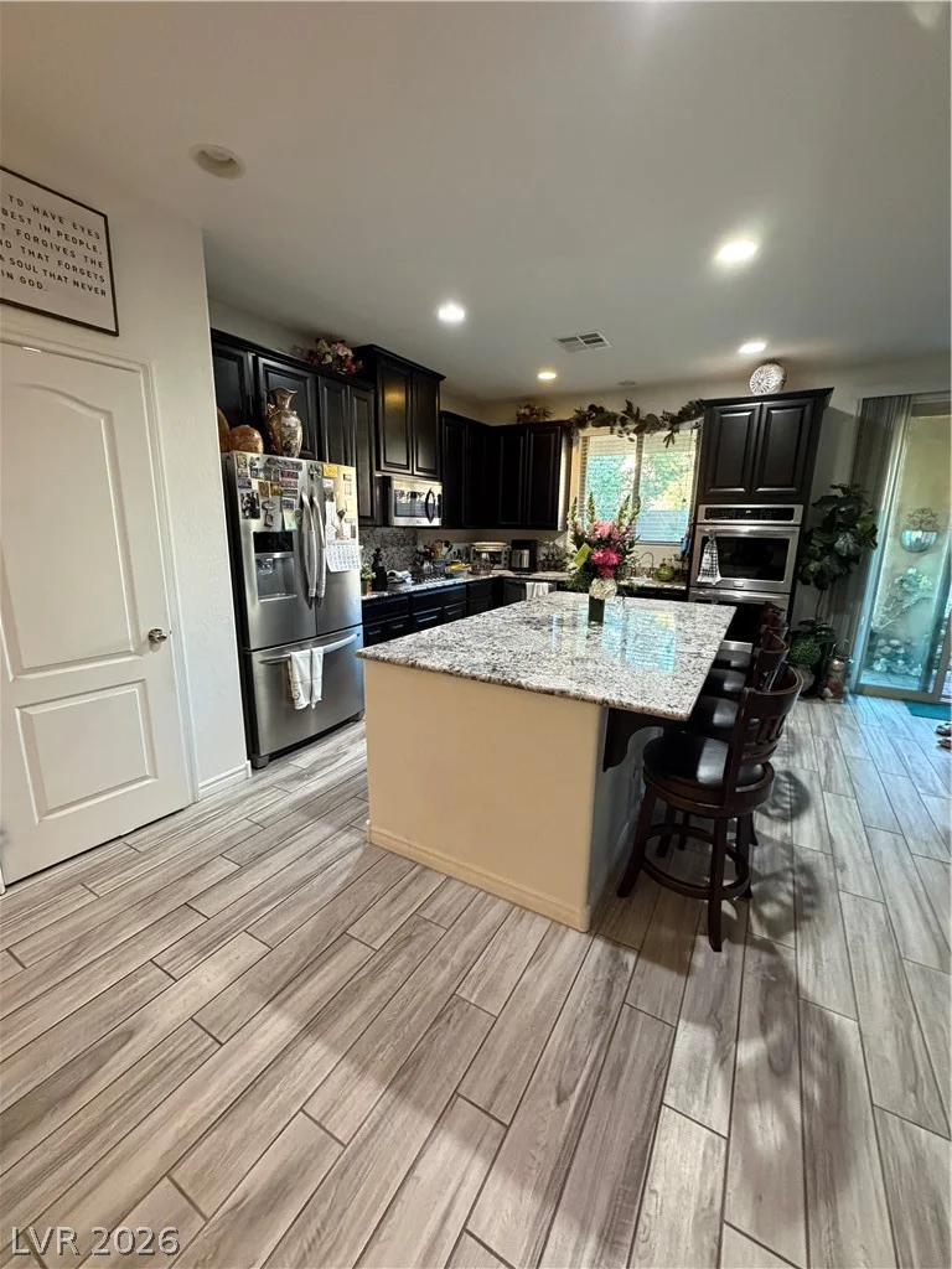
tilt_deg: -11.3
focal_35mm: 14
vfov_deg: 102.1
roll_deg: -1.1
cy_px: 634
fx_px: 513
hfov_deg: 85.7
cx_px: 476
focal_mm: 2.22
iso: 640
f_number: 2.2
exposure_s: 1/60
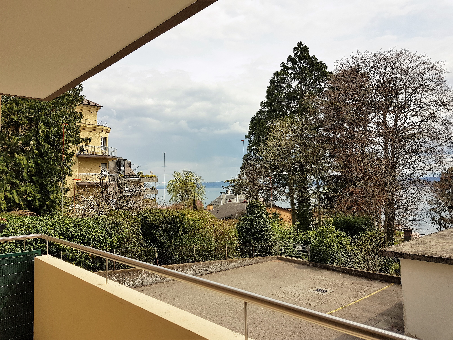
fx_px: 340
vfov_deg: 53.1
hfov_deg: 67.3
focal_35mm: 26
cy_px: 170
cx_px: 226
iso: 40
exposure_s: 1/2736
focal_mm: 4.2
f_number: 1.7
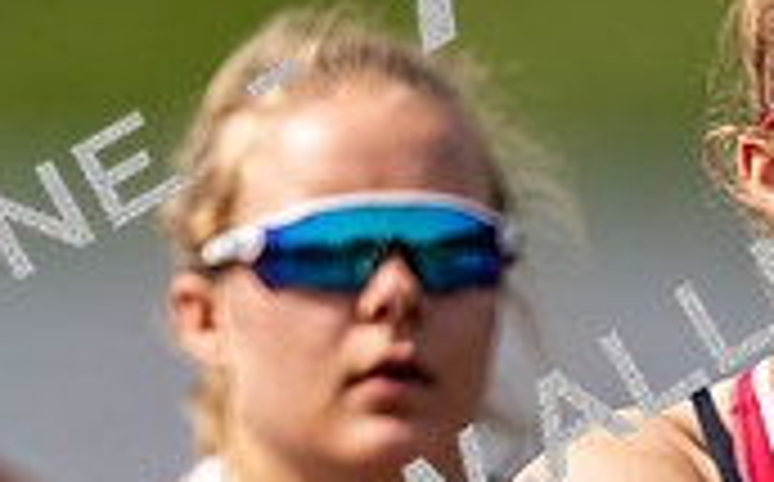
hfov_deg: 1.0
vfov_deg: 0.6
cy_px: 714
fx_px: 43481
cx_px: 652
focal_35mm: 2064
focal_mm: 600
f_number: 4
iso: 200
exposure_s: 1/2500
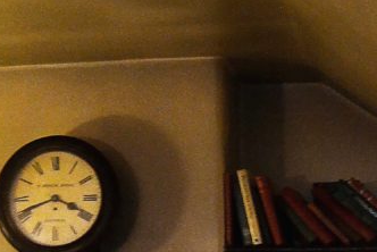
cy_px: 222
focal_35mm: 148
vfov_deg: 9.3
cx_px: 186
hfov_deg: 13.9
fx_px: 1551
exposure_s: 1/25
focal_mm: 32
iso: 1600
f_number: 4.5
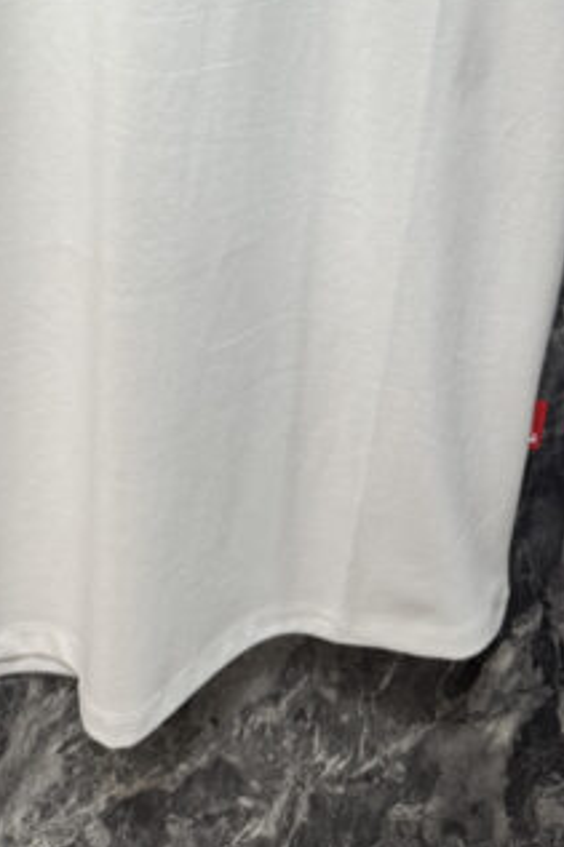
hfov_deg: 21.2
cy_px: -123
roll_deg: +0.0
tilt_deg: -20.8
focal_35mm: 63
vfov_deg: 28.5
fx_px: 1482
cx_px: 83
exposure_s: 1/60
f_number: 1.78
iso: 125
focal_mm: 6.76
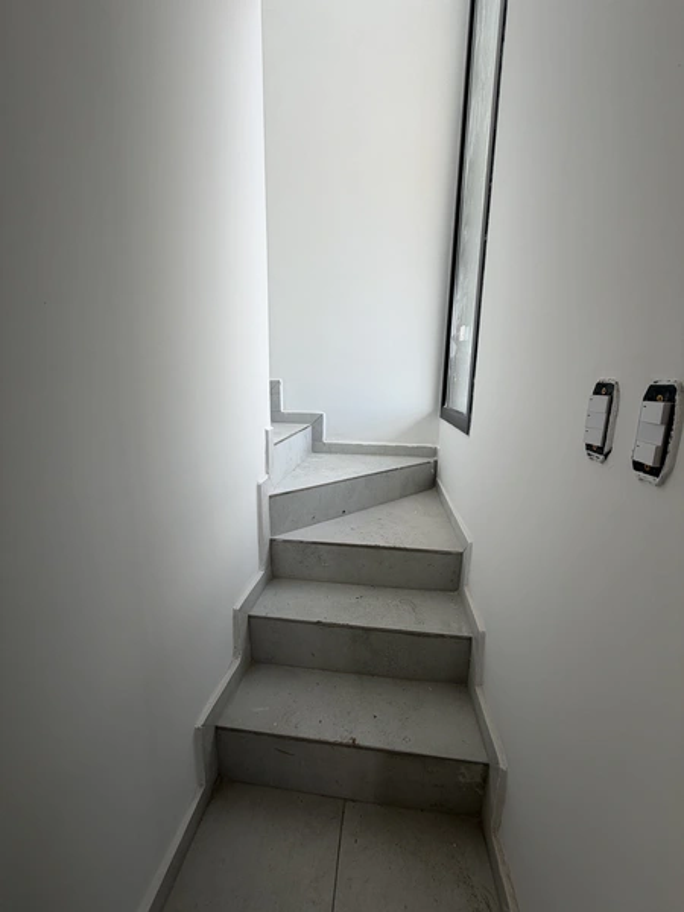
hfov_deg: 85.7
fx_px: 369
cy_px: 456
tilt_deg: -10.6
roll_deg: -0.9
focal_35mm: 14
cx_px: 342
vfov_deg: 102.1
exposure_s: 1/150
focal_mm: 2.22
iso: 40
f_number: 2.2
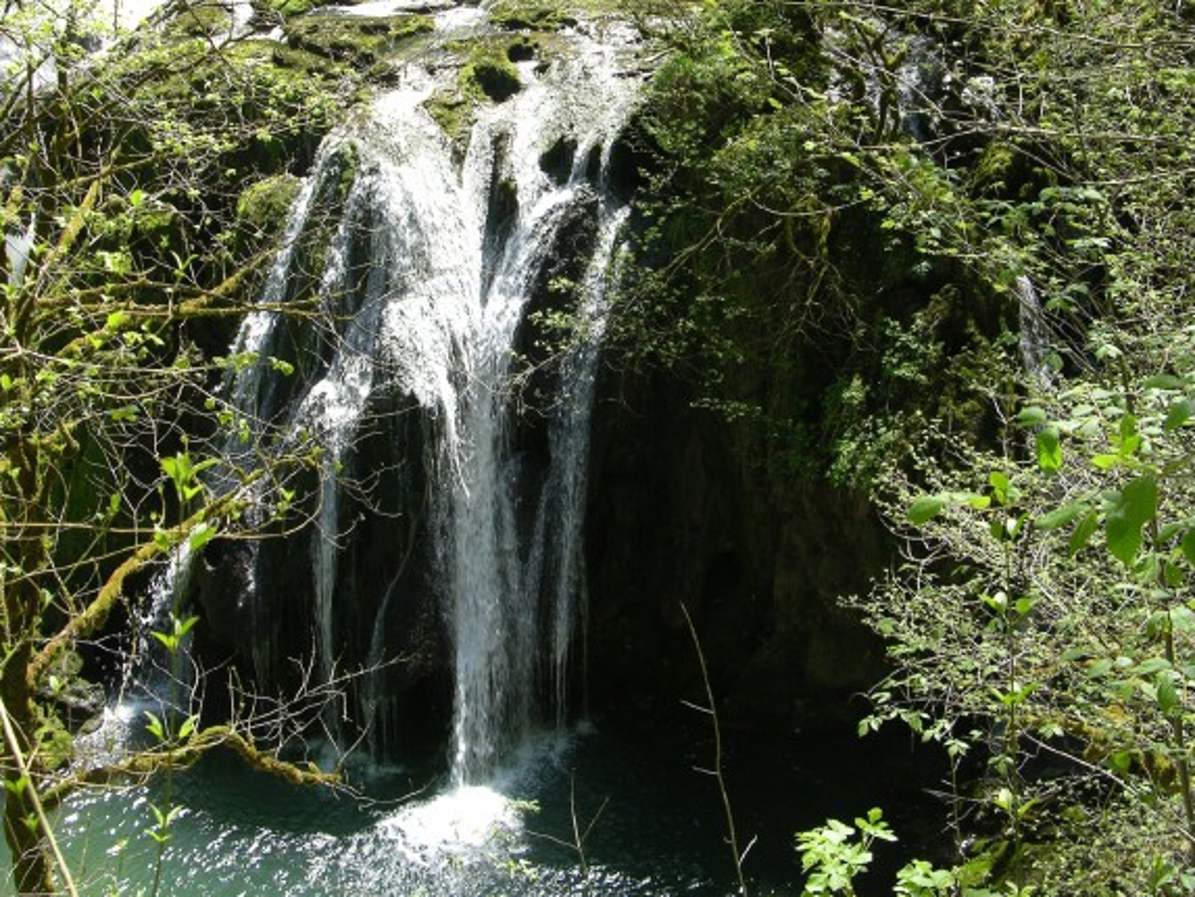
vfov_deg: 21.8
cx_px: 599
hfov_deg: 29.0
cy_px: 261
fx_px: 2313
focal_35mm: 67
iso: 50
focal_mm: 12.7
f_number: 4.8
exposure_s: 1/98
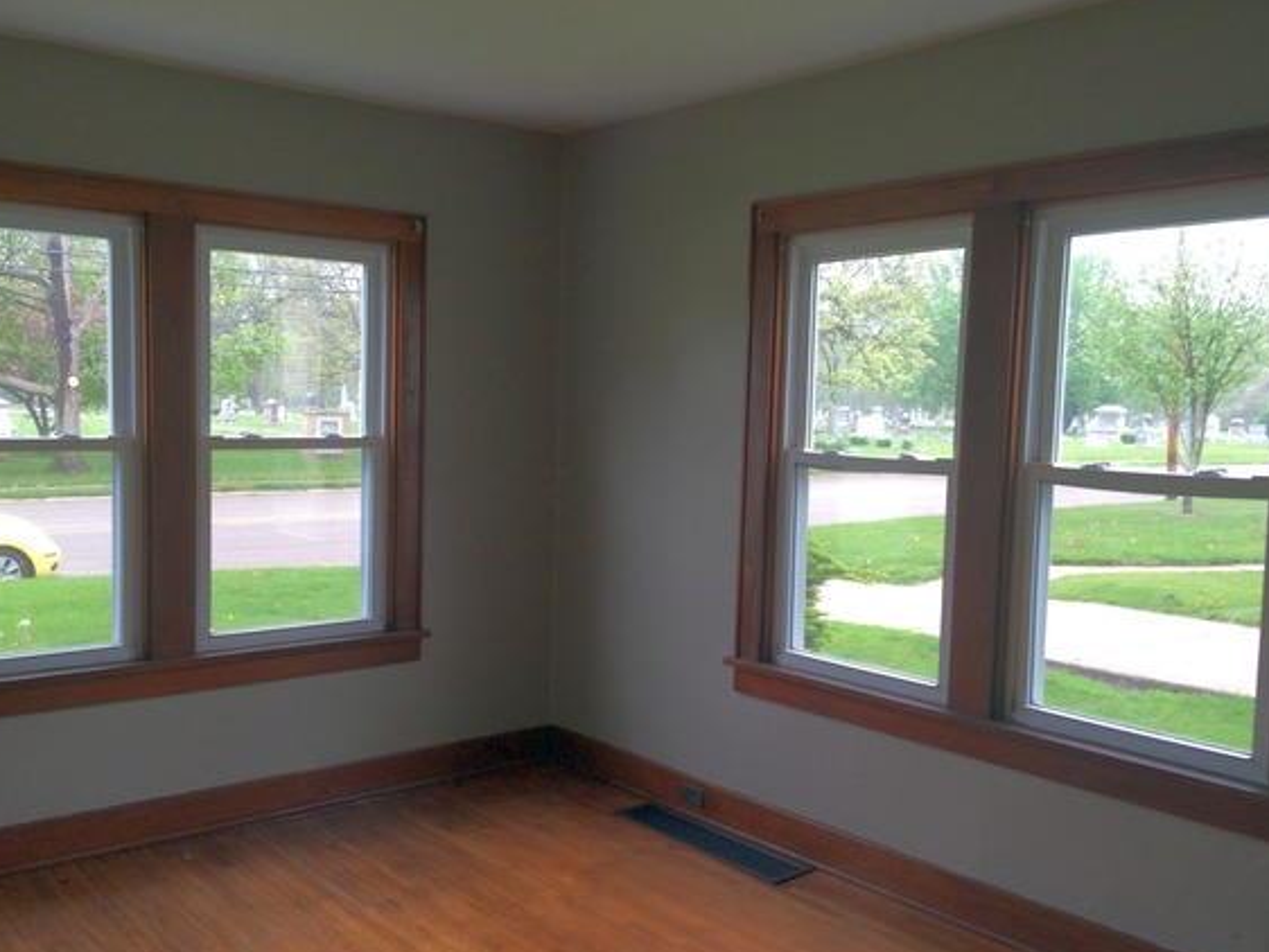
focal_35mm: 33
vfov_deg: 43.0
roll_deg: -0.1
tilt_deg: -3.2
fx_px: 1210
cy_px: 499
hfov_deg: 55.3
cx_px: 614
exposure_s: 1/120
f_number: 2.2
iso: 50
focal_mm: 4.15
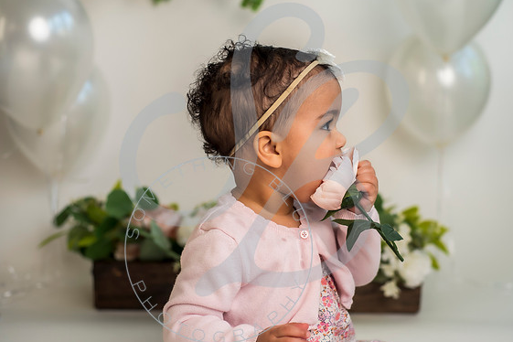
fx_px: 784
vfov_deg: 24.6
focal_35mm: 55
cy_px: 173
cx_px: 281
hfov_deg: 36.2
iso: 100
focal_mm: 50
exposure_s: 1/200
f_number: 2.8
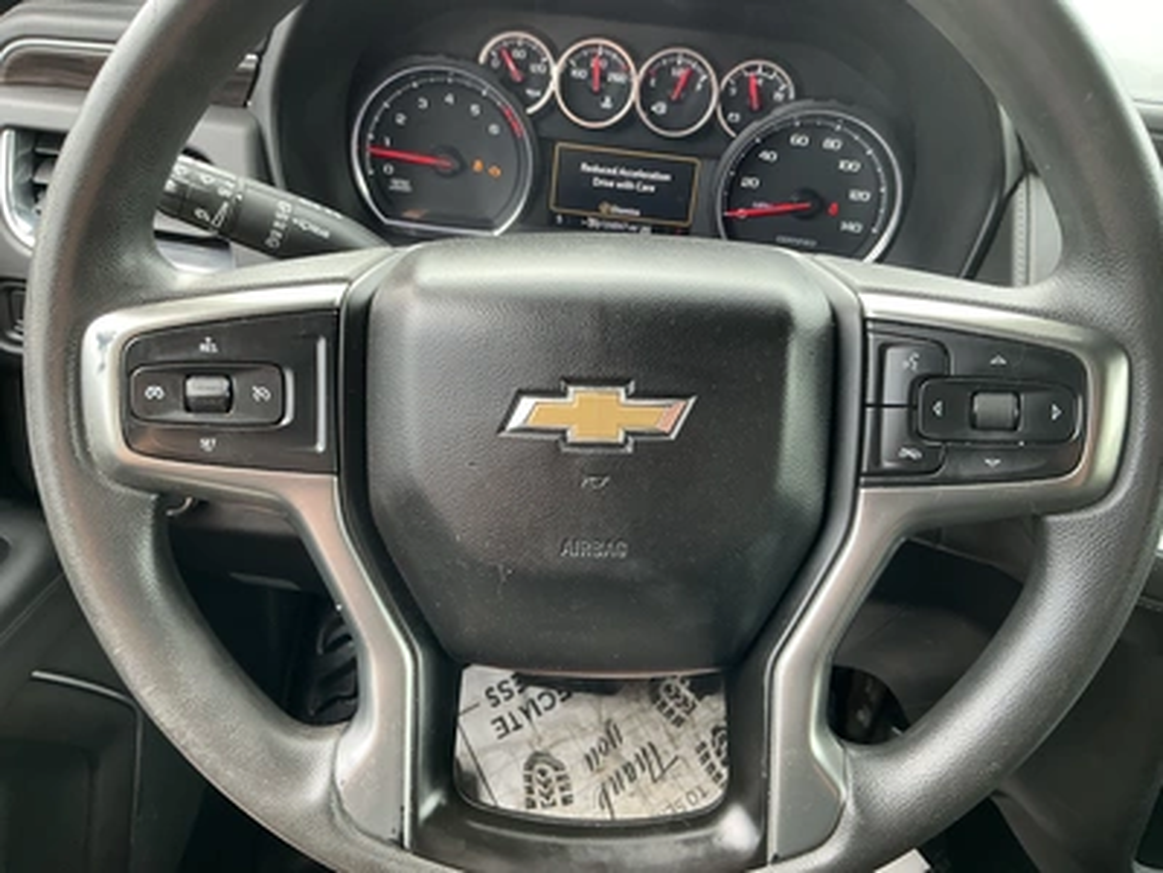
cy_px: 436
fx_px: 941
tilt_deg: -30.9
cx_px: 582
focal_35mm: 28
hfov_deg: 63.4
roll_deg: -5.4
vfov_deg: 49.7
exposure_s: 1/60
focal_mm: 3
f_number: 1.8
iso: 80
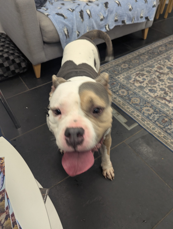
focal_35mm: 24
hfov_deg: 56.9
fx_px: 160
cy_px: 114
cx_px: 86
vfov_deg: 71.5
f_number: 1.85
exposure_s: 1/100
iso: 99
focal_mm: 6.81
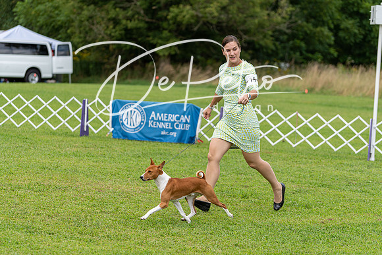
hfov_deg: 14.8
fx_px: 1475
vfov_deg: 9.9
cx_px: 191
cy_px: 128
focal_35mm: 139
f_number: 4
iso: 200
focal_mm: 139
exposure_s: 1/1000
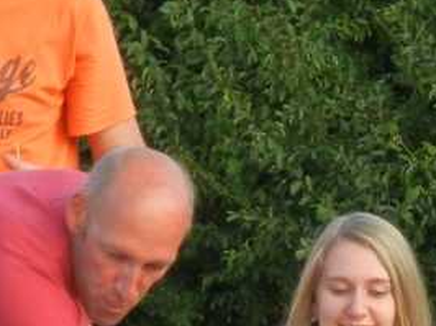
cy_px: 454
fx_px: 17857
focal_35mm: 1419
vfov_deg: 1.0
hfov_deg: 1.4
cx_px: 207
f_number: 5.1
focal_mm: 47.2
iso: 160
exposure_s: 1/97.2
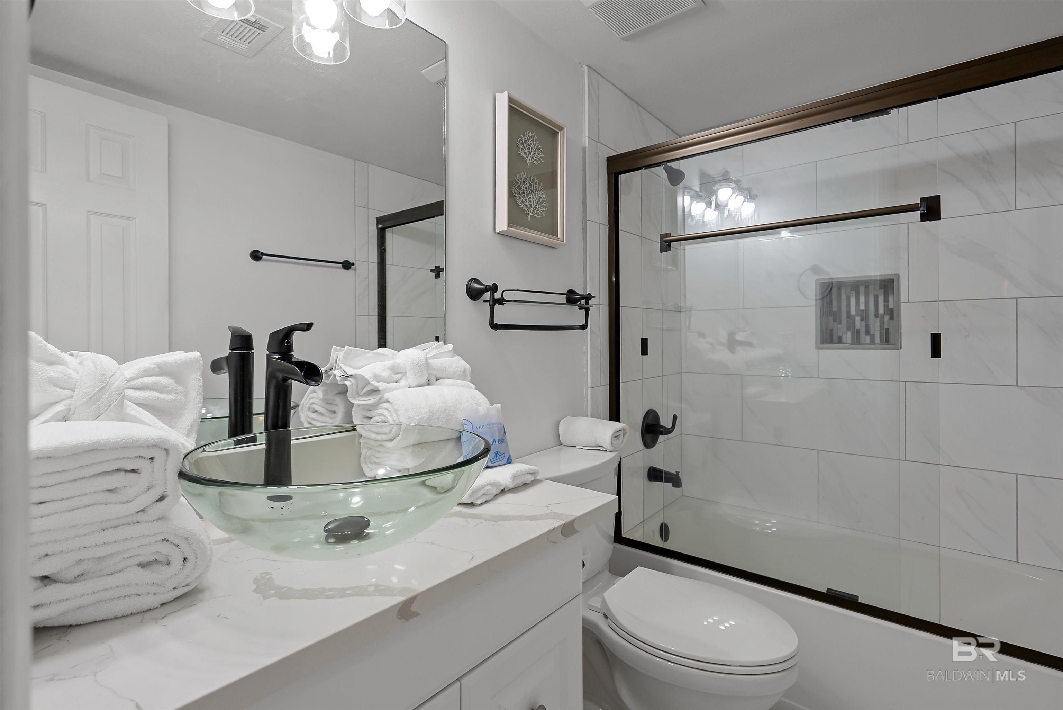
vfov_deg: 73.8
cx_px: 532
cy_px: 355
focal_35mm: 16
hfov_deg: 96.7
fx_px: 473
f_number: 9
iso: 640
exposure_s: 1/20
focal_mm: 16
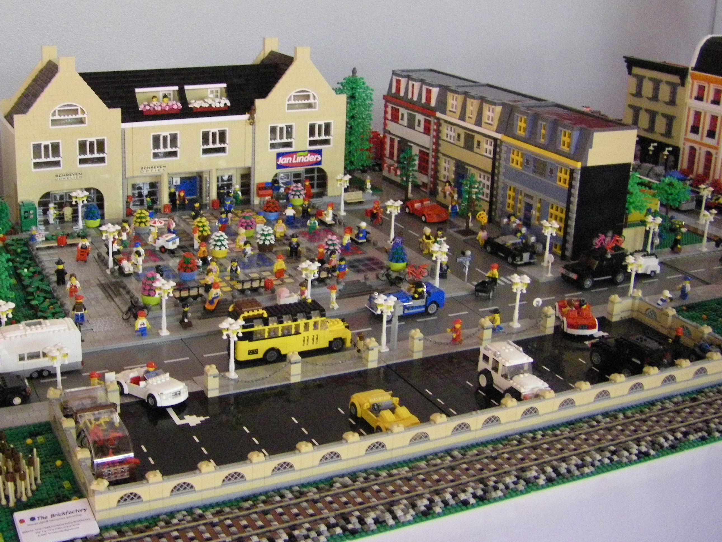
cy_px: 230
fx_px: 1001
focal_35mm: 48
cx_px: 273
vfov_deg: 30.2
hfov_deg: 39.4
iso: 800
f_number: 3.5
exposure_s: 1/20
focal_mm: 6.3
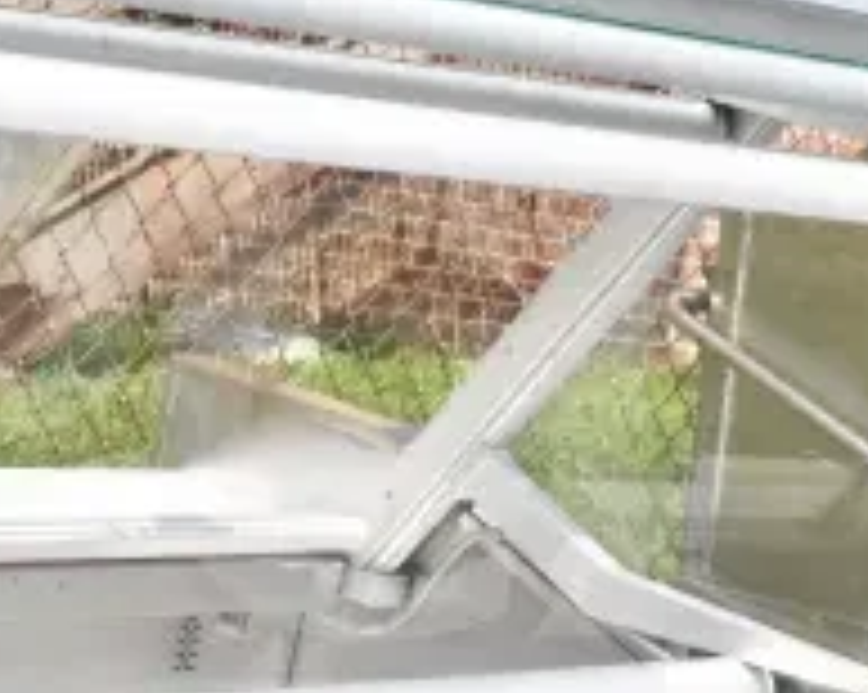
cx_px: 256
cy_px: 538
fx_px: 2746
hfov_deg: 17.9
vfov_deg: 14.3
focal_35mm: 107
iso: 6400
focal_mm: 24
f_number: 22
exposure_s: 1/2000
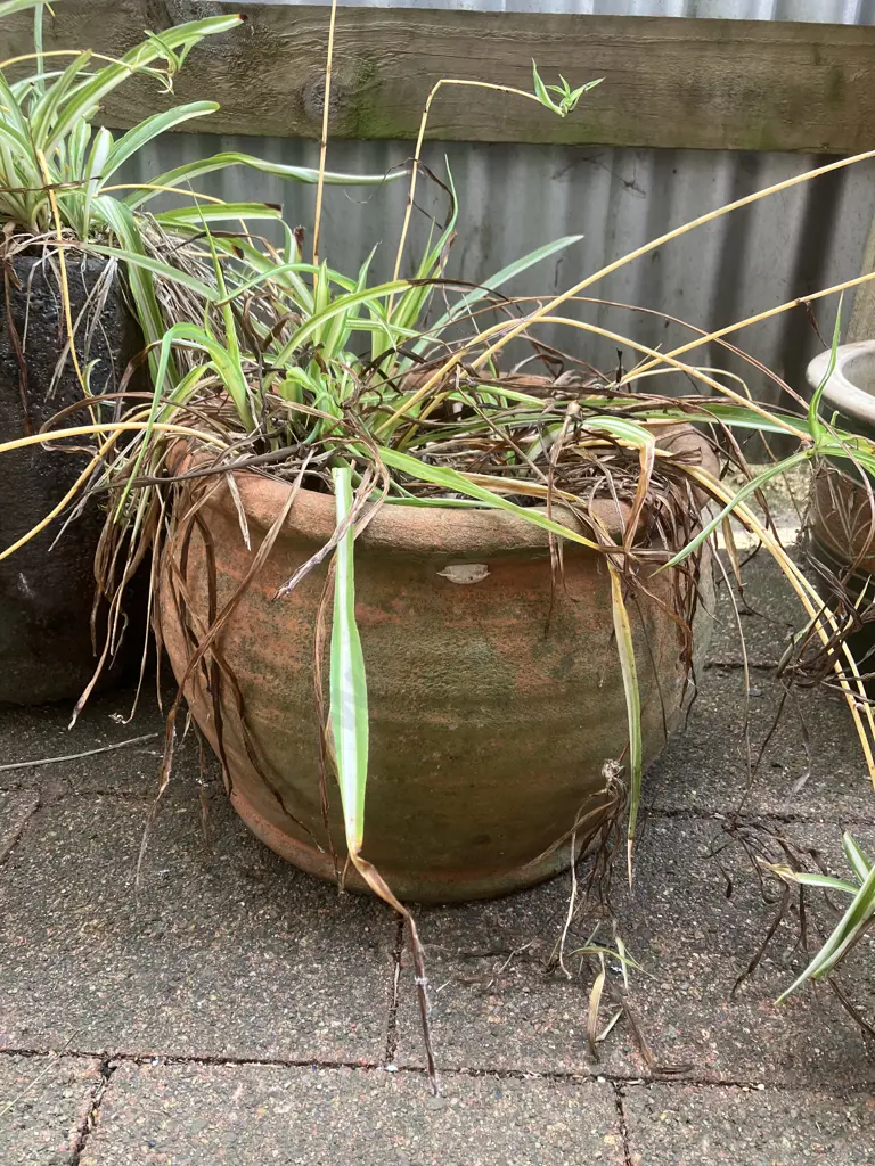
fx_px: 944
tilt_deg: -25.4
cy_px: 583
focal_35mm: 28
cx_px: 438
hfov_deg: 49.7
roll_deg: -2.6
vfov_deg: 63.4
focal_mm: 3.99
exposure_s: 1/121
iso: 64
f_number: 1.8
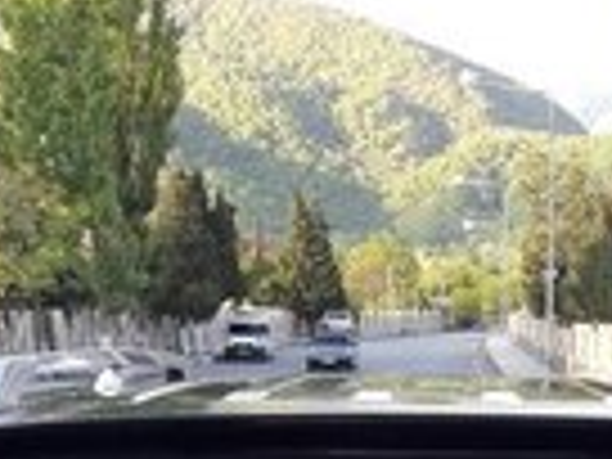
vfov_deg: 13.1
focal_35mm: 102
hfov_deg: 19.1
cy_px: 819
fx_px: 1803
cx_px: 482
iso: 50
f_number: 1.9
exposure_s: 1/100
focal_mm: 3.7
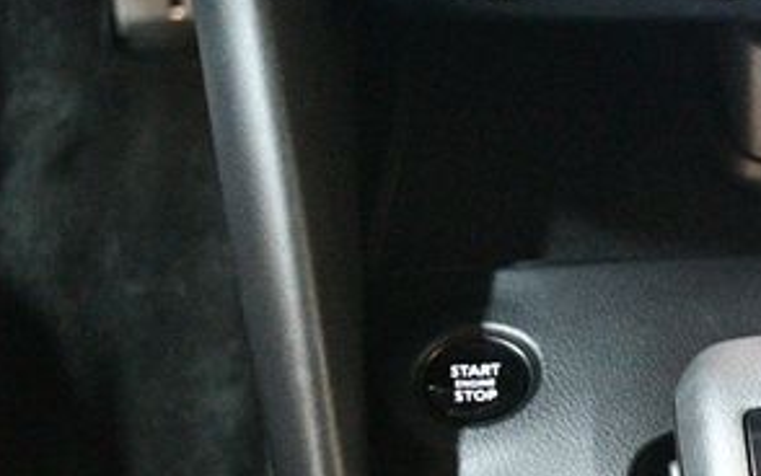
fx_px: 1930
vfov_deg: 14.0
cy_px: 329
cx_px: 802
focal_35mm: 93
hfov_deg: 21.4
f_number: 4.5
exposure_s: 1/13
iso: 12800
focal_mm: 28
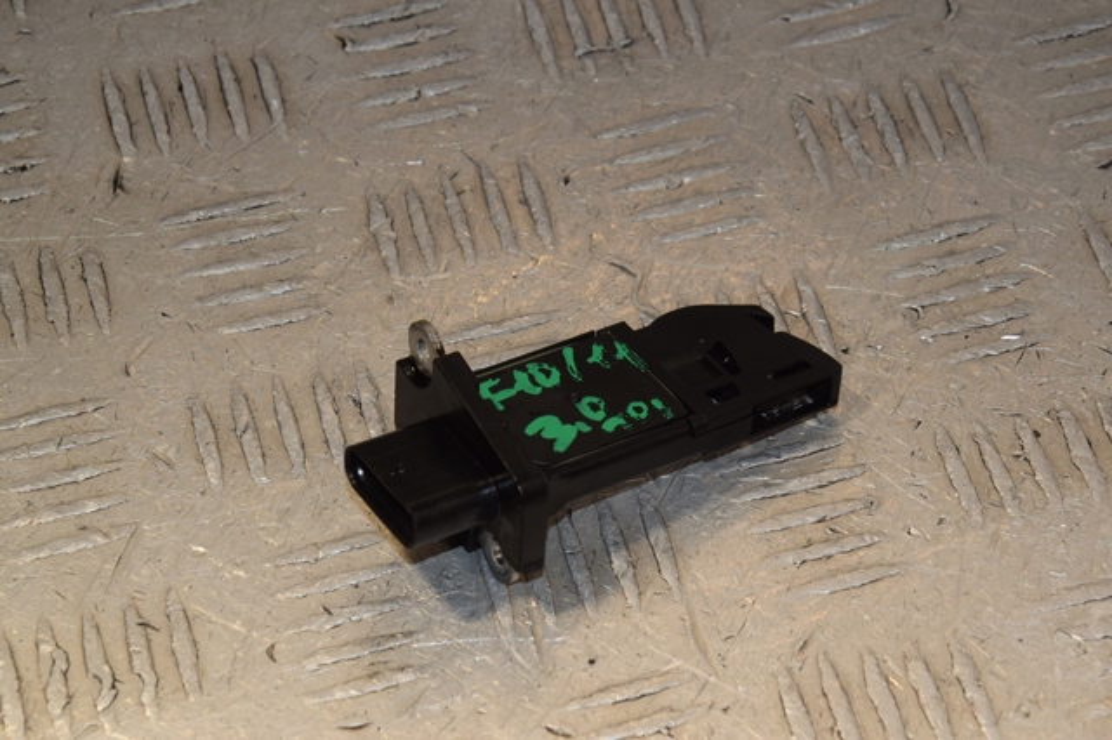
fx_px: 3936
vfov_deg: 10.7
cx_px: 556
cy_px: 370
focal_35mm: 128
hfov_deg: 16.1
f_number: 10
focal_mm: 85
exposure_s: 1/200
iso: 800
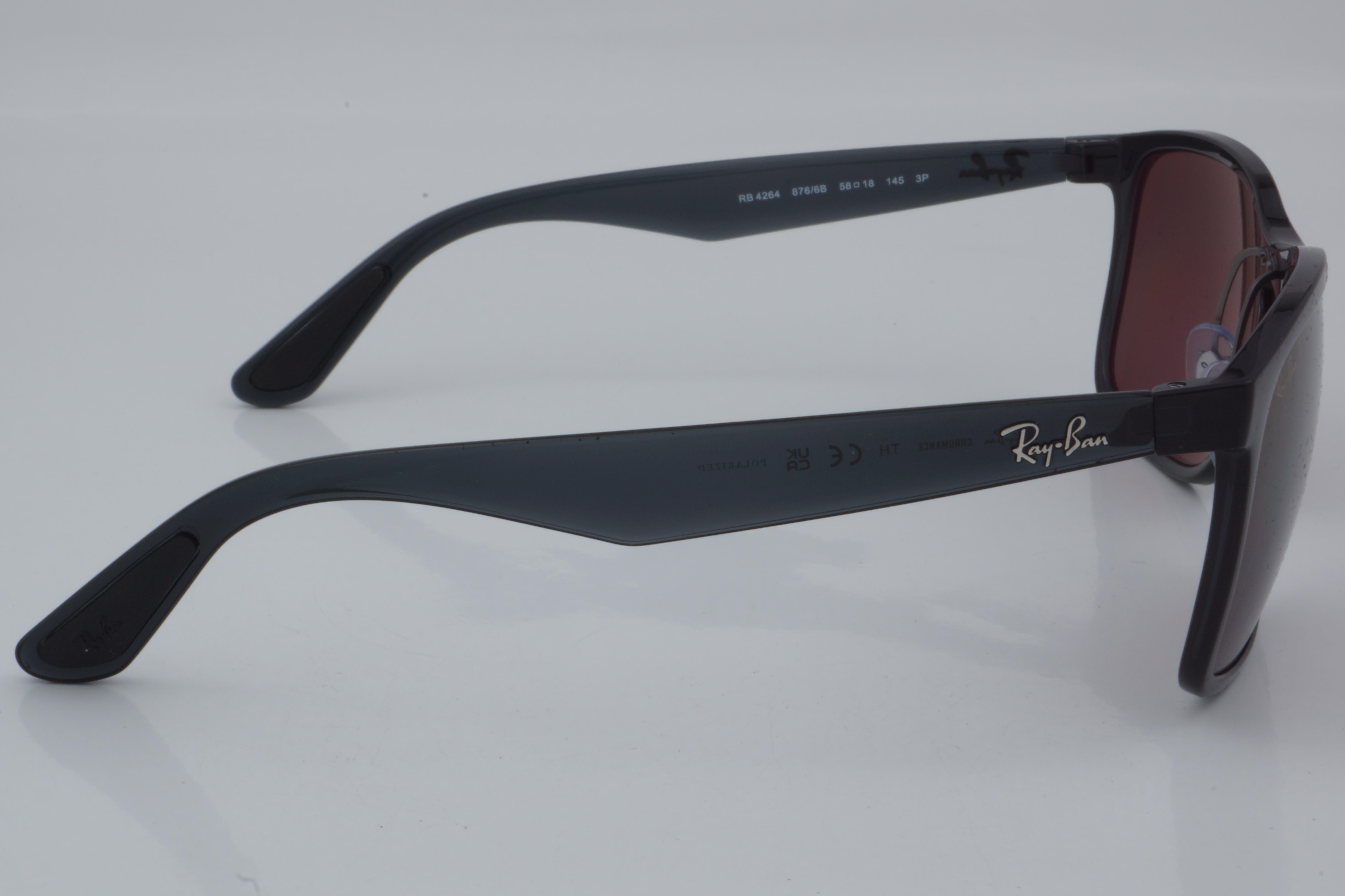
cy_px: 448
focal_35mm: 75
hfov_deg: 27.0
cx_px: 672
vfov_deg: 18.2
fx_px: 2802
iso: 100
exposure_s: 1/4
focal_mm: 50
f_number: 32
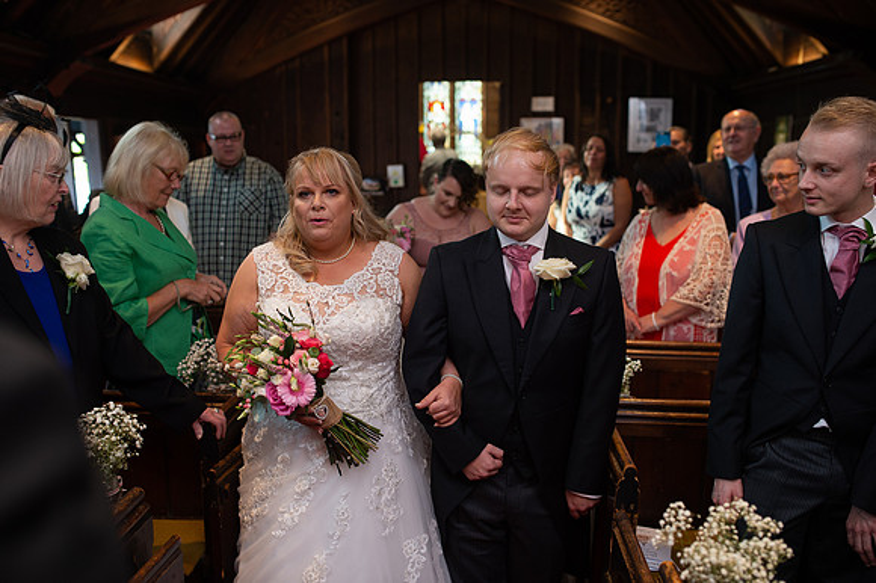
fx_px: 851
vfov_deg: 37.8
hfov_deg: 54.5
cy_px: 292
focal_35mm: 35
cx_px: 438
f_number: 2.8
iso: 640
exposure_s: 1/100
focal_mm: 35
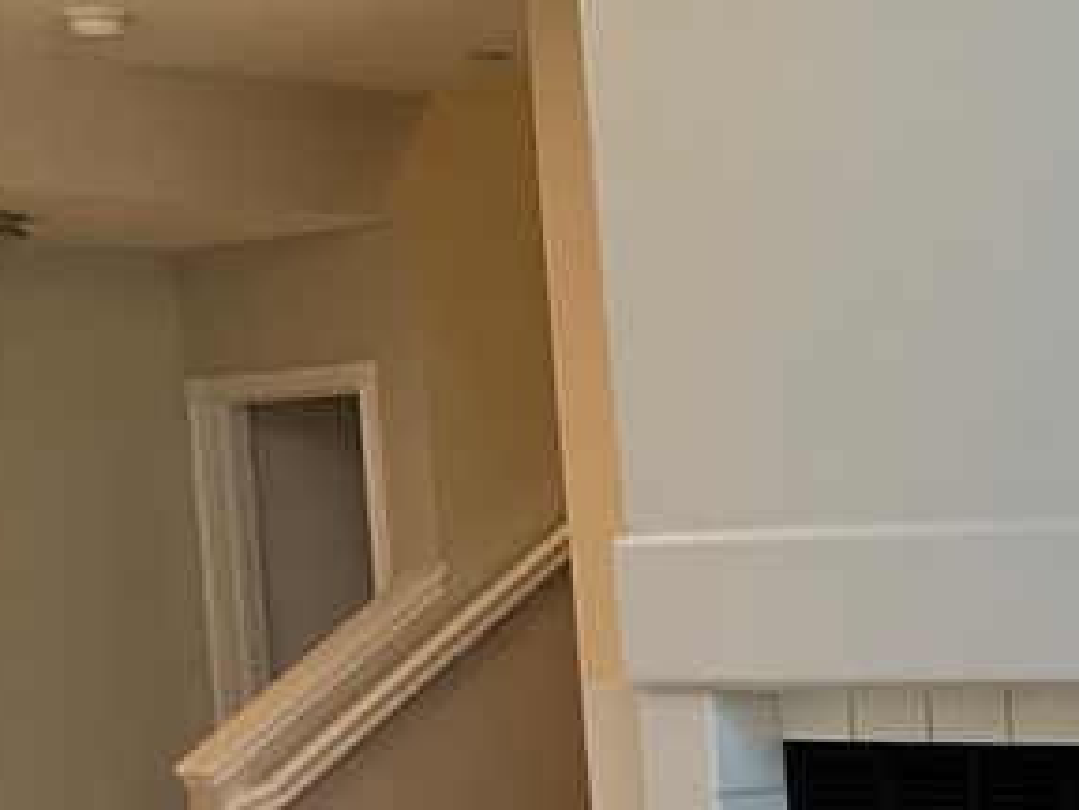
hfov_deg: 16.3
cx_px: 1892
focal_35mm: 103
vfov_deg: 14.0
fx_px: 3211
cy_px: 930
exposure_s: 1/60
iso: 50
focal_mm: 3
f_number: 1.8
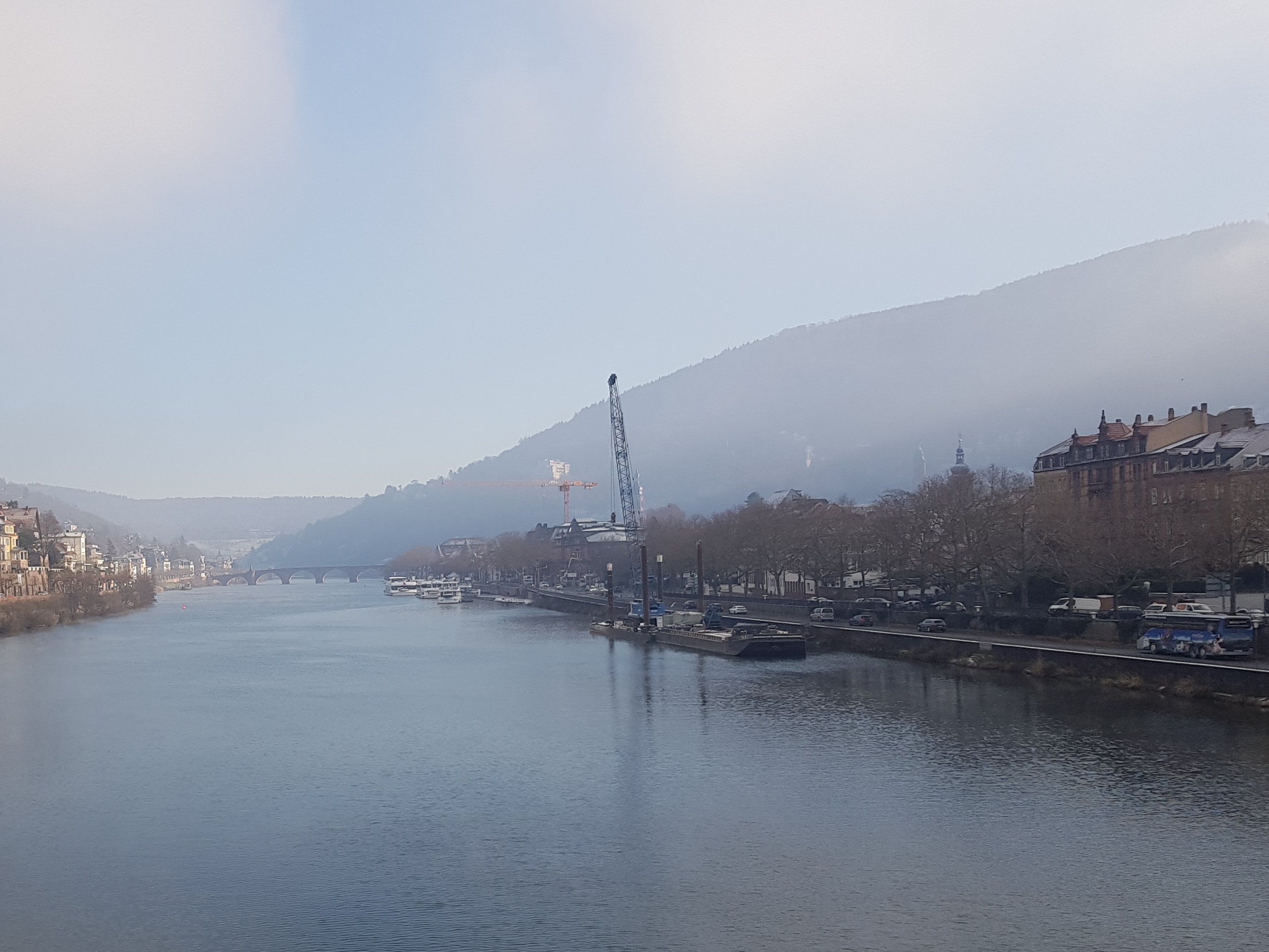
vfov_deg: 34.8
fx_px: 1503
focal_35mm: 41
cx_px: 273
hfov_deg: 43.8
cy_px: 647
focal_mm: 4.2
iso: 40
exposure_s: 1/1392
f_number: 1.7
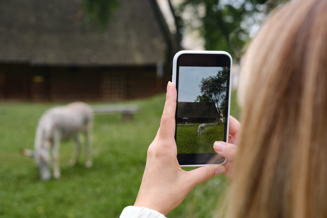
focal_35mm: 53
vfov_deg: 25.5
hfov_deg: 37.5
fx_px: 481
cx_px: 164
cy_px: 109
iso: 160
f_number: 4
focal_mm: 35
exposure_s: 1/60
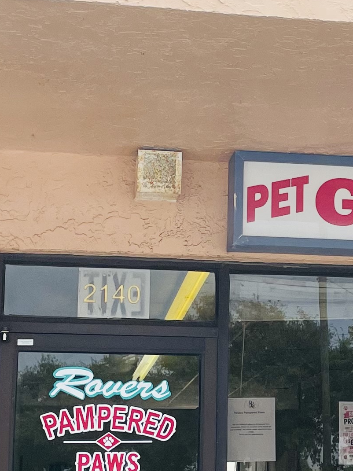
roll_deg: +1.6
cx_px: 400
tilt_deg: +12.3
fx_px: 1333
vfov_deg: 20.0
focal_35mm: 98
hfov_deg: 14.7
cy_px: 248
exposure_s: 1/1366
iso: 32
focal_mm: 4.2
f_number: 1.6
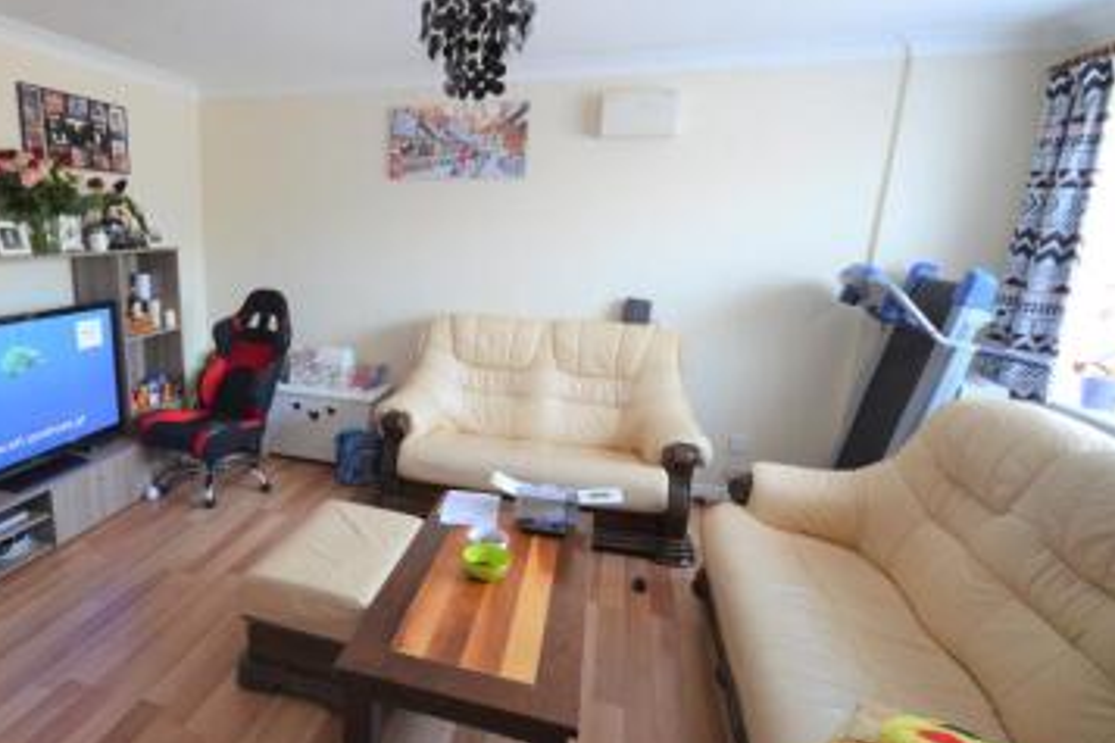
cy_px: 379
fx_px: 619
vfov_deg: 61.9
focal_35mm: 20
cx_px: 375
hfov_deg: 81.3
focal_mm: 10
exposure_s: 1/50
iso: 800
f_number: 4
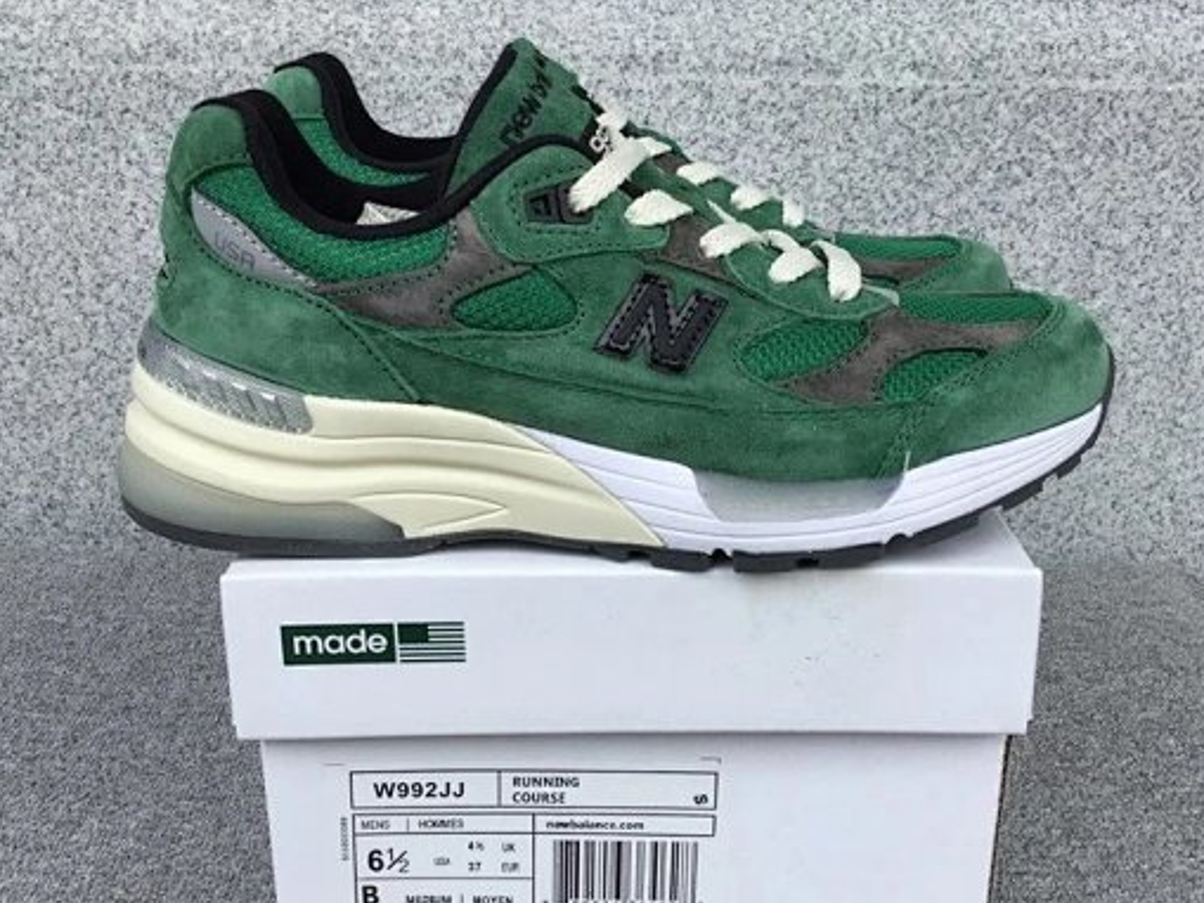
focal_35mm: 39
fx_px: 1357
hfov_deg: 47.8
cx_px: 620
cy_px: 506
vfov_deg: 36.8
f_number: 2.4
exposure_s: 1/386
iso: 25
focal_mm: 3.3
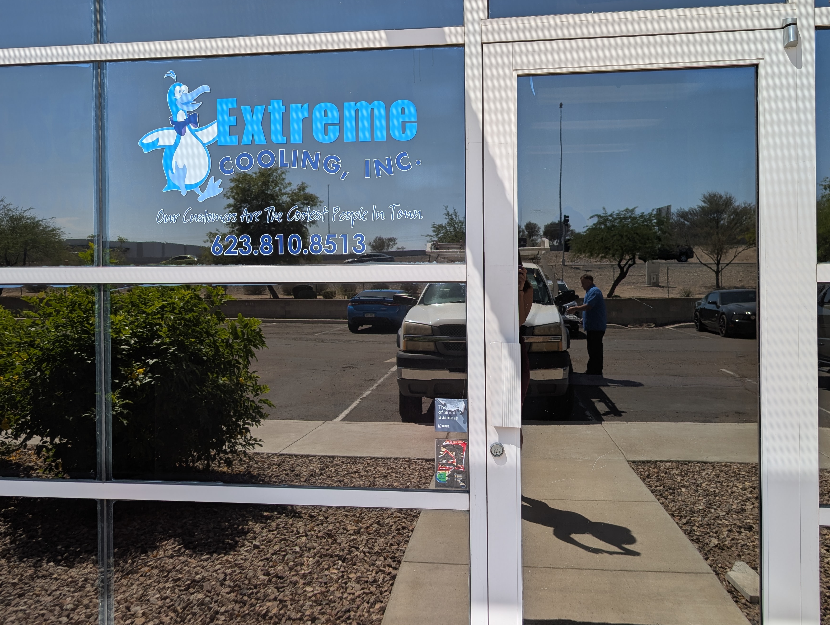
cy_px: 267
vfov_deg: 49.7
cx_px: 414
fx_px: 672
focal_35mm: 28
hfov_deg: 63.4
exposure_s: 1/957
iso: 29
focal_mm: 6.9
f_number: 1.68
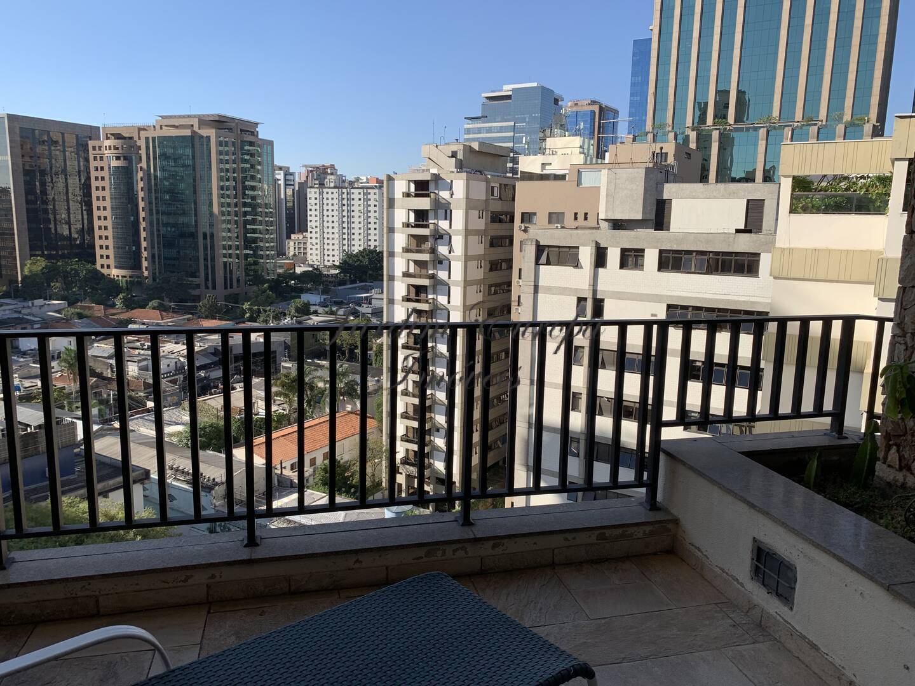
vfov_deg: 53.1
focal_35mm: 26
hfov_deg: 67.3
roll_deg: -1.4
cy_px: 343
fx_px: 687
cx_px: 458
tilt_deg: -10.4
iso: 25
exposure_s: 1/1513
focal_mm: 4.25
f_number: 1.8
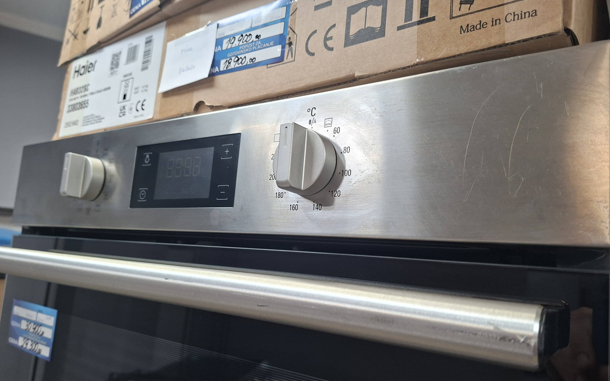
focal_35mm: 25
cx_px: 313
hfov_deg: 72.5
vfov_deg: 49.1
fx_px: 416
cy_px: 218
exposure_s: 1/100
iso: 200
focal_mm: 5.54
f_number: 1.8
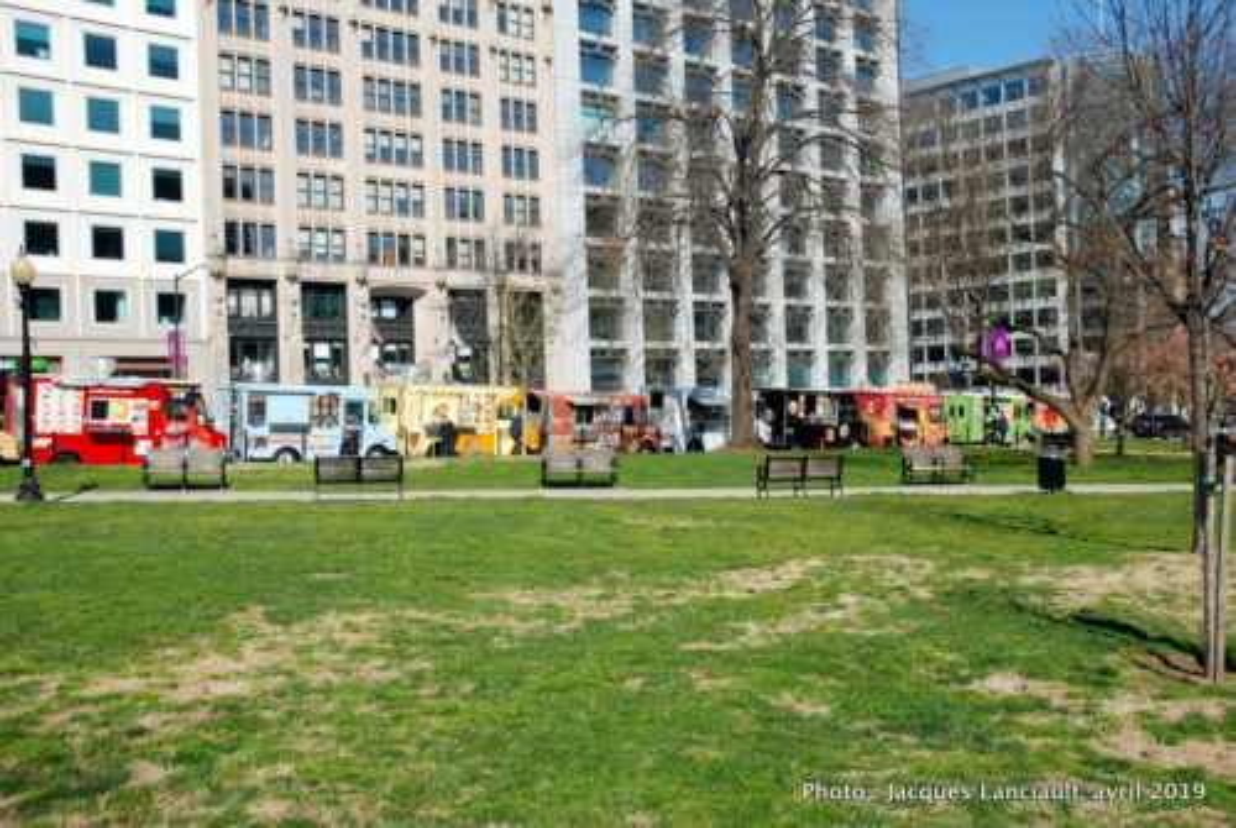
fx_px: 1289
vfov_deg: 35.6
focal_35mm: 38
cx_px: 618
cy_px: 414
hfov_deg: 51.2
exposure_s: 1/125
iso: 100
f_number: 11
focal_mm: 25
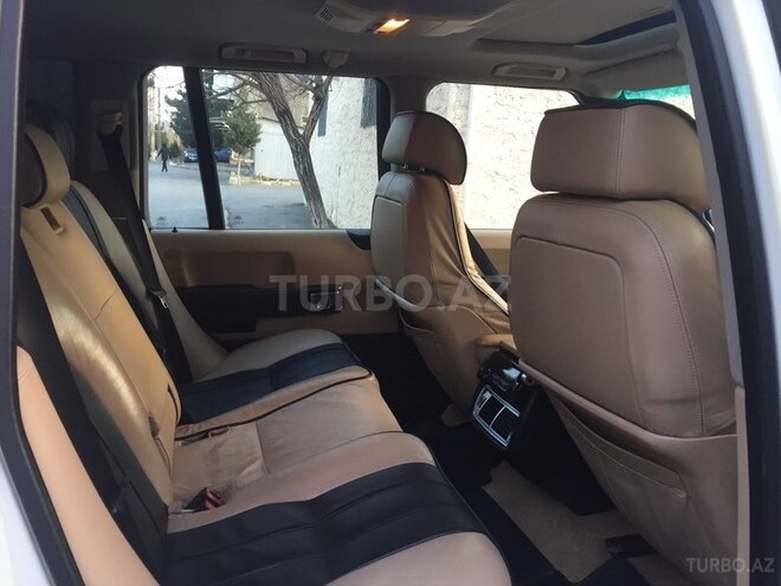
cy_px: 293
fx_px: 654
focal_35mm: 29
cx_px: 390
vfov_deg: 48.2
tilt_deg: -9.5
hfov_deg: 61.7
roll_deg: -4.3
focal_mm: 4.15
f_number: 2.2
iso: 50
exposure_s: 1/33
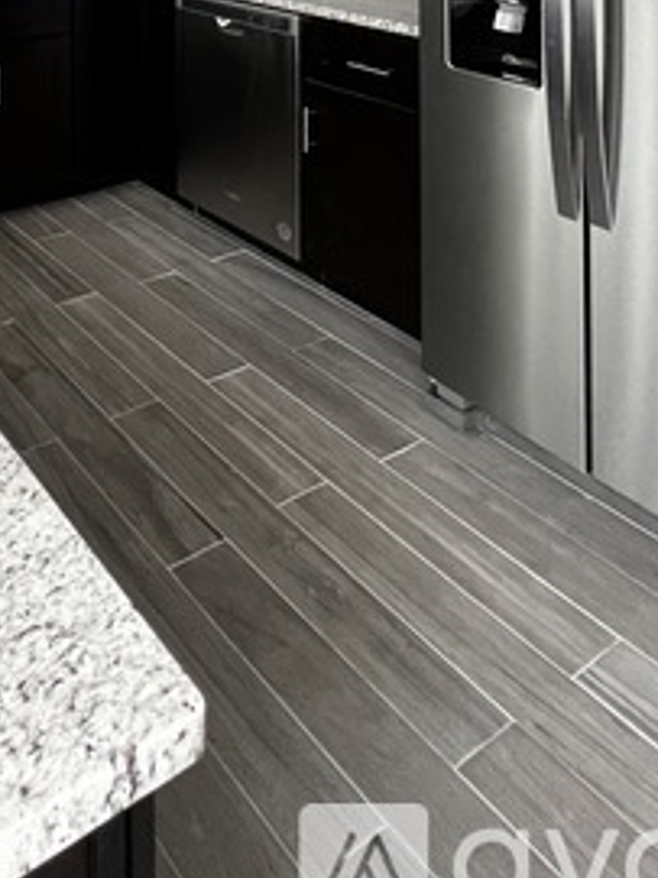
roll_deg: +0.4
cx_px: 13
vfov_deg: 41.4
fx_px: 812
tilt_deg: -0.4
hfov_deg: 39.4
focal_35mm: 32
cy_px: -147
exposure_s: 1/60
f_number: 1.8
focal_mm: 1.57
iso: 320
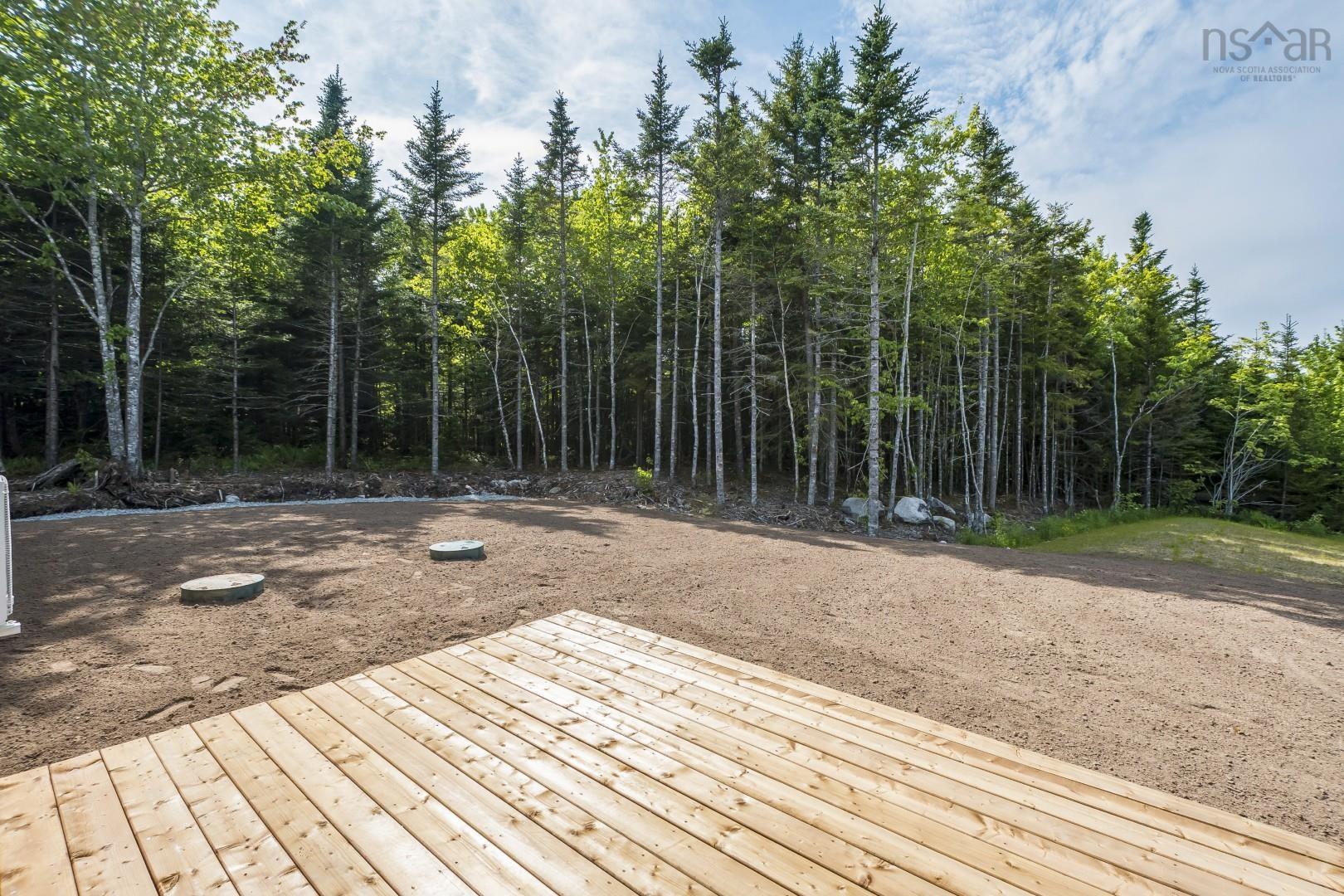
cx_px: 672
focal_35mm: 15
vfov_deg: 77.3
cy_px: 448
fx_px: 560
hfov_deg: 100.4
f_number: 6.3
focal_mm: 10
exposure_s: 1/1000
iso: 400
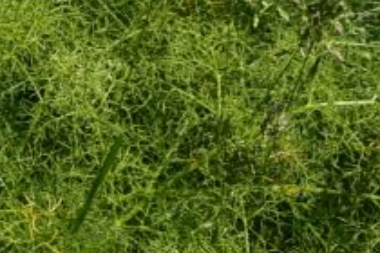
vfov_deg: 4.3
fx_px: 3261
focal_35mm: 309
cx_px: -304
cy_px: -366
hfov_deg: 6.5
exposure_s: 1/320
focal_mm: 50
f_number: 10
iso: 160
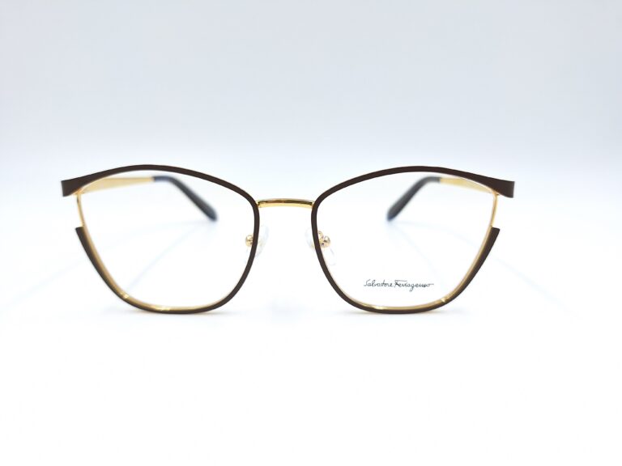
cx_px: 311
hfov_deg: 73.9
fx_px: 413
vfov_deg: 58.9
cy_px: 233
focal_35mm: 23
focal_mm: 5.54
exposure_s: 1/100
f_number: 1.8
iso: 40
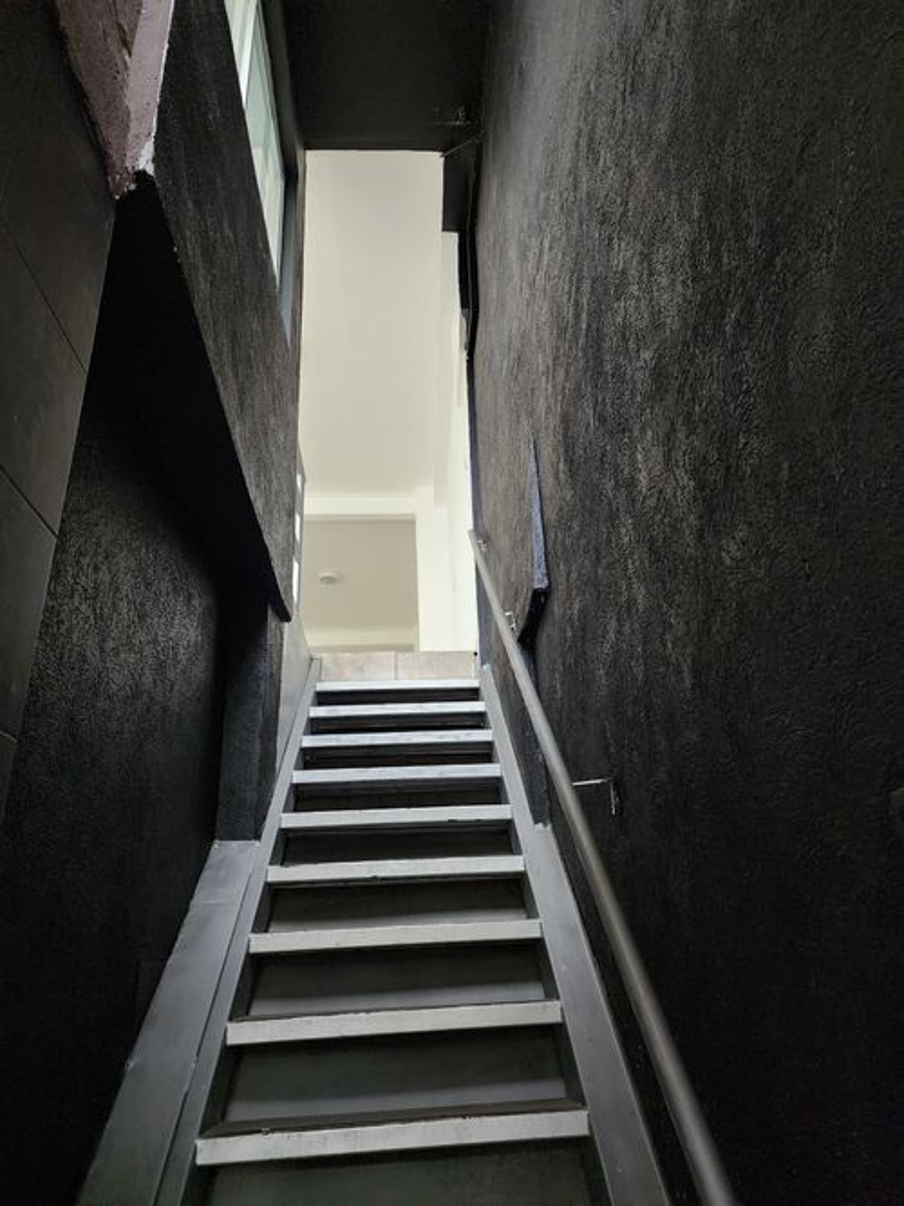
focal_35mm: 23
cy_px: 603
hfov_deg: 58.9
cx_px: 452
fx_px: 801
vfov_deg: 73.9
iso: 640
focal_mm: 6.4
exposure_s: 1/60
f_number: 1.8
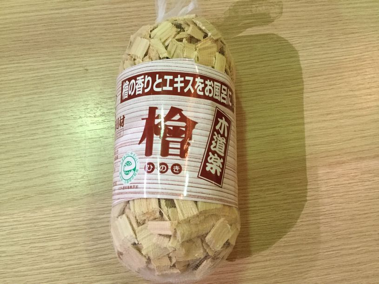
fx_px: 339
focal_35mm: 31
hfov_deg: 58.4
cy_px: 142
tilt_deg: -74.0
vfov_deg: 45.4
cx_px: 190
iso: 200
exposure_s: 1/20
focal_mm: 3.3
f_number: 2.4
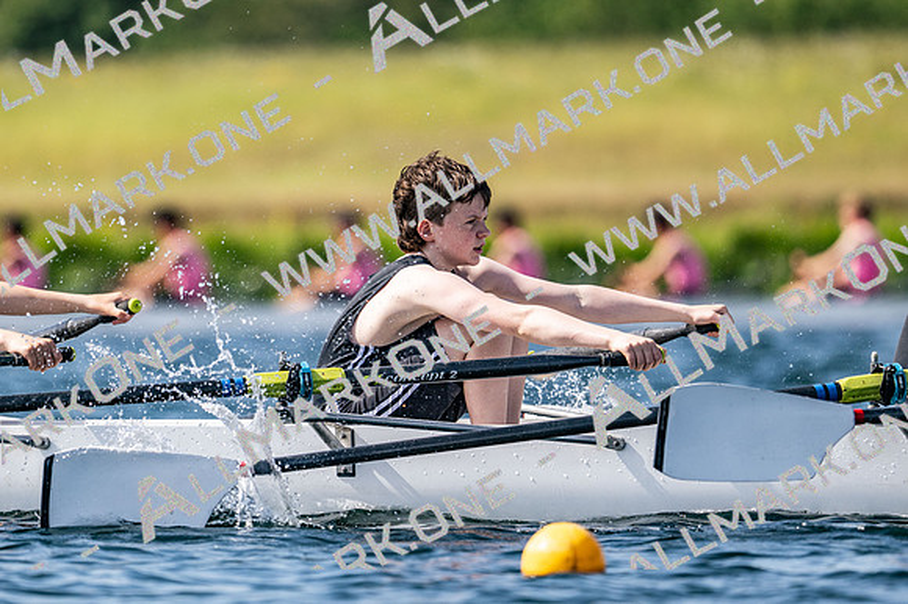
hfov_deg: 3.4
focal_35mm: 600
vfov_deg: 2.3
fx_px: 15124
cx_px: 454
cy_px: 302
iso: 220
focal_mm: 400
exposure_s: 1/2500
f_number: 4.5
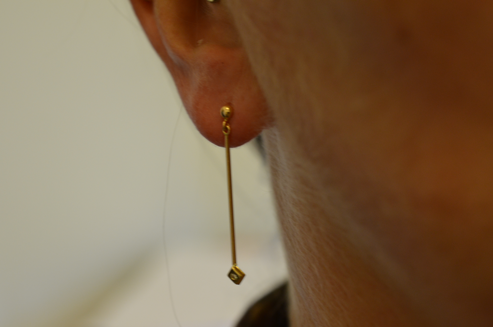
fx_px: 820
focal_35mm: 60
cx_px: 246
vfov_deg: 22.5
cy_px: 164
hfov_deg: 33.5
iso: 800
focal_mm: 40
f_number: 5.6
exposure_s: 1/60
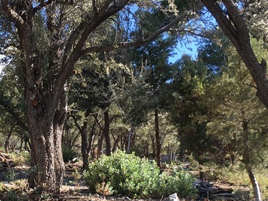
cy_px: 113
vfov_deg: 20.1
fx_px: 565
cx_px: 71
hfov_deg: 26.4
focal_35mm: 73
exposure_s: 1/359
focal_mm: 4.15
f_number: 2.2
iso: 25
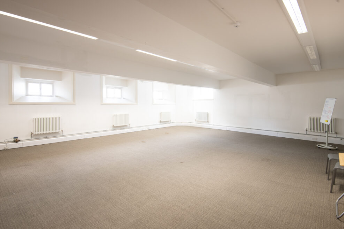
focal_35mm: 19
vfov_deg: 64.5
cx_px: 170
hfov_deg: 86.9
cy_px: 110
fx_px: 182
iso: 200
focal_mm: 18
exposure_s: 1/4
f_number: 8
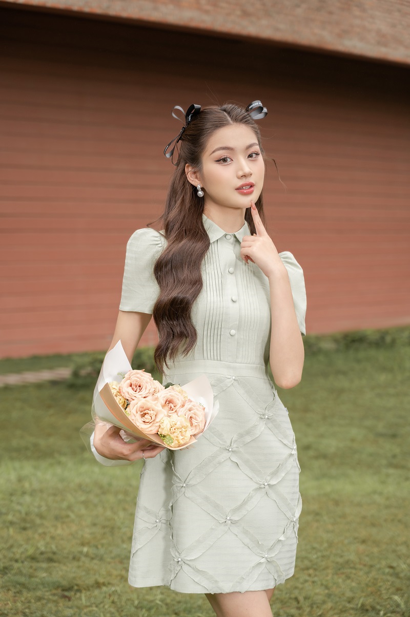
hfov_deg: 21.9
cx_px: 205
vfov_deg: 32.4
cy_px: 308
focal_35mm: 62
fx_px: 1060
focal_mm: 62
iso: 200
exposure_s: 1/200
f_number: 4
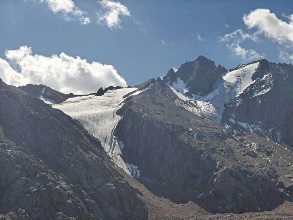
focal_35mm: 73
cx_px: 146
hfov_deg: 26.7
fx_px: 618
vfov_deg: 20.2
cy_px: 110
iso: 80
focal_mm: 13.85
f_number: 2.6
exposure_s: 1/932
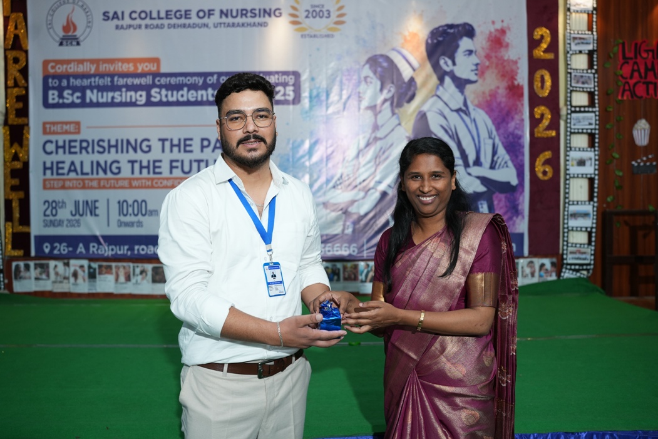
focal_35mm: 35
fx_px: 640
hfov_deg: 54.4
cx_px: 329
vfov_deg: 37.9
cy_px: 220
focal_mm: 35
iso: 400
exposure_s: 1/160
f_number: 2.8
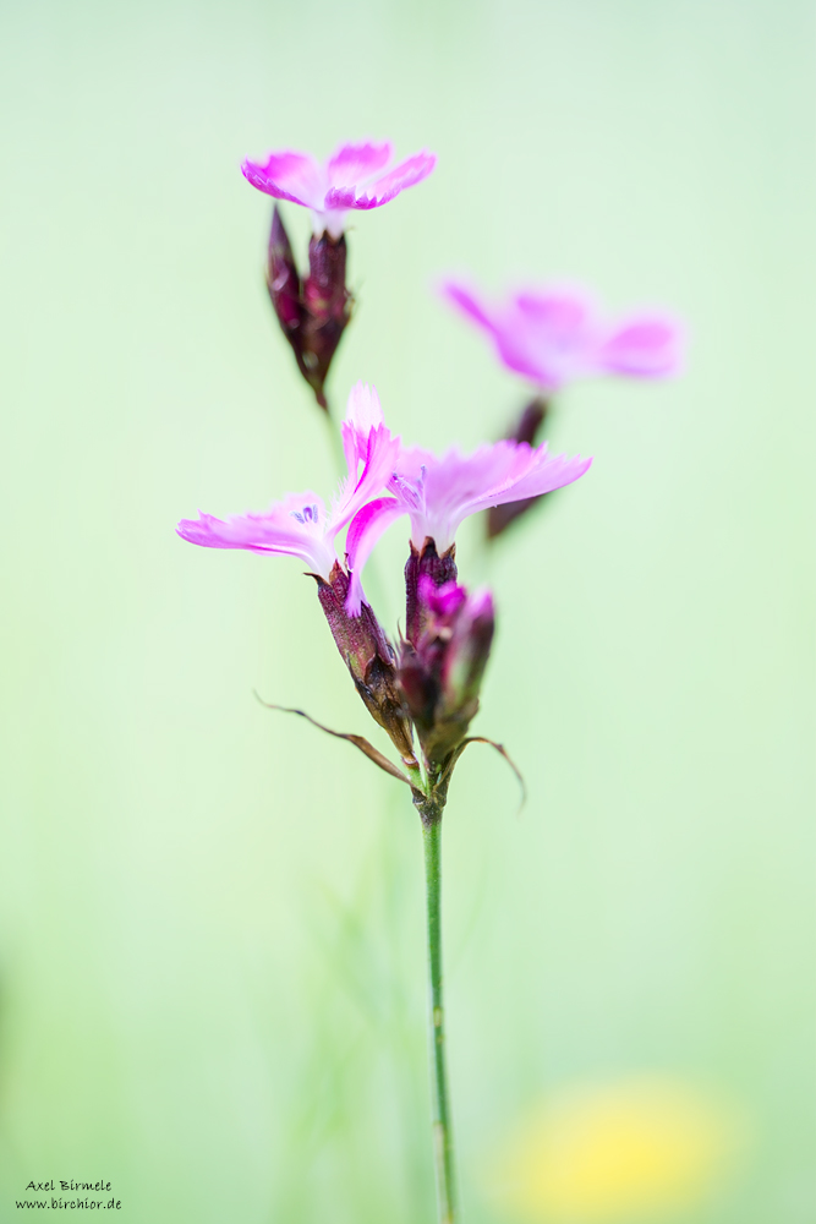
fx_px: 5098
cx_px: 408
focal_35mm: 150
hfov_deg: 9.2
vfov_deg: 13.7
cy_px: 612
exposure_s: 1/100
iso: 100
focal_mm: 150
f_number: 3.8
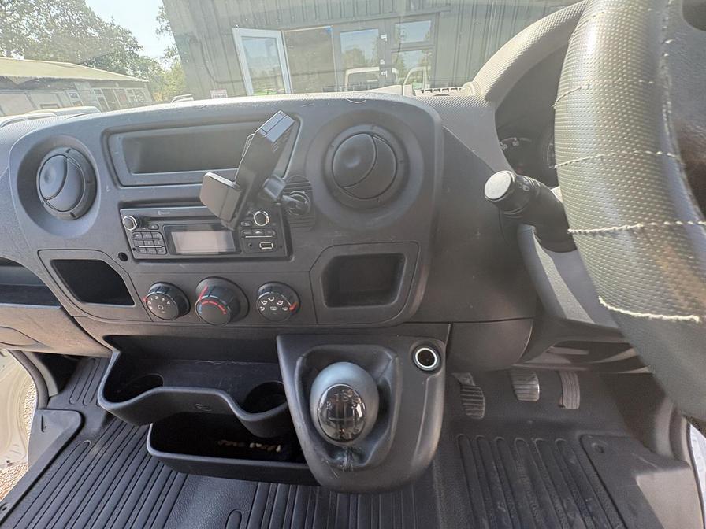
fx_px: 286
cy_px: 264
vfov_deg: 85.7
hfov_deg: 102.1
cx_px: 353
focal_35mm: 14
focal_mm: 2.22
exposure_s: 1/142
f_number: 2.2
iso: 125
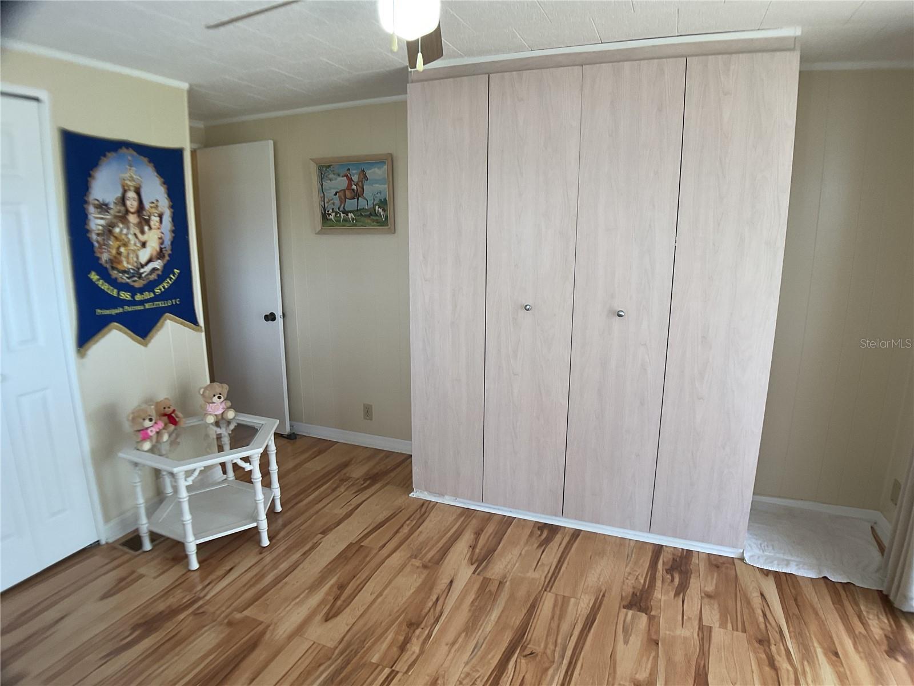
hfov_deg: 61.7
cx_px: 457
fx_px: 766
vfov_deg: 48.2
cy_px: 343
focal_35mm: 29
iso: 64
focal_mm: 3
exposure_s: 1/120
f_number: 1.8
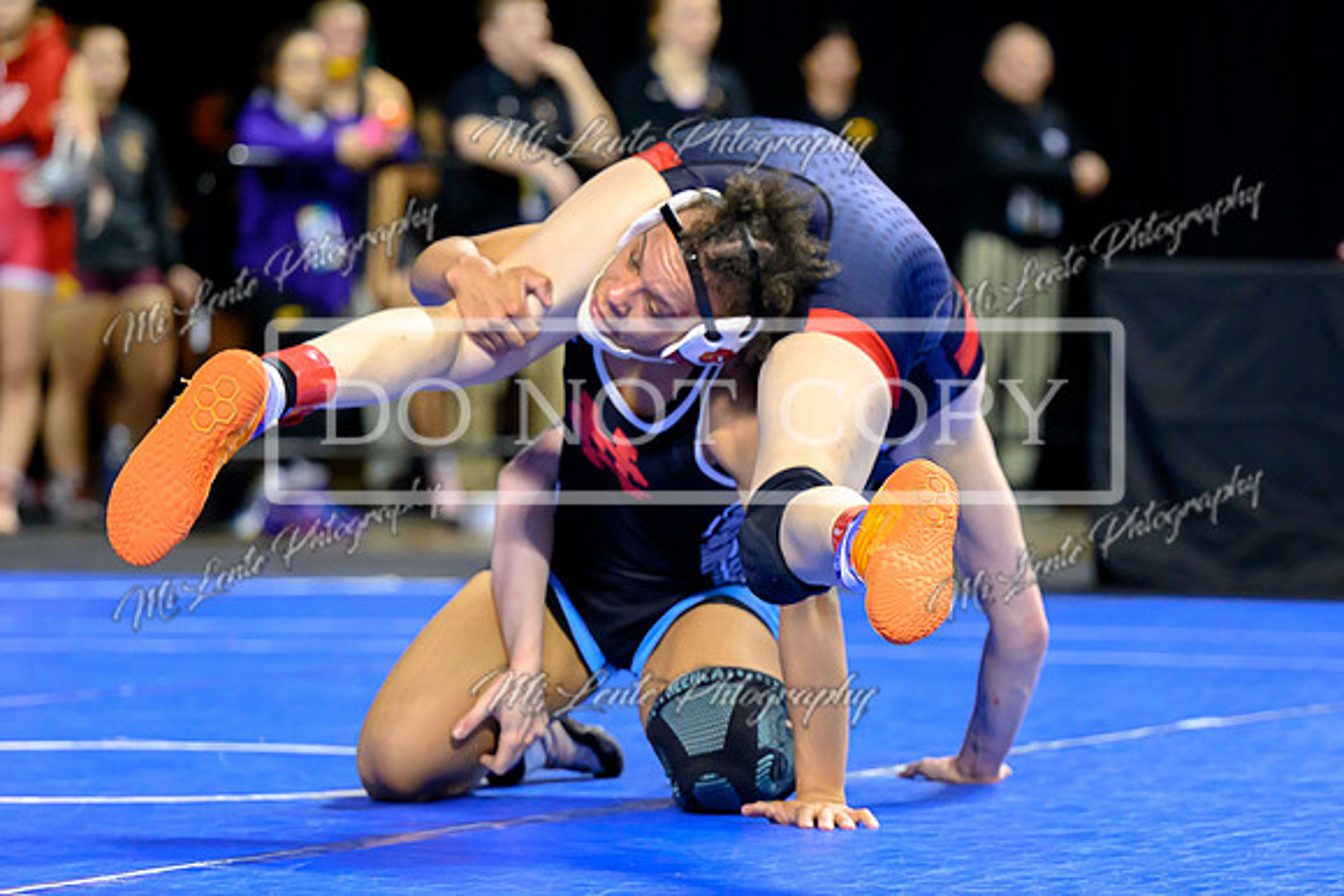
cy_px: 629
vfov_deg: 7.6
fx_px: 6724
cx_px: 823
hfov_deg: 11.4
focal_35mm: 180
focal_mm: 103
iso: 2500
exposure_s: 1/800
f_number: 2.8
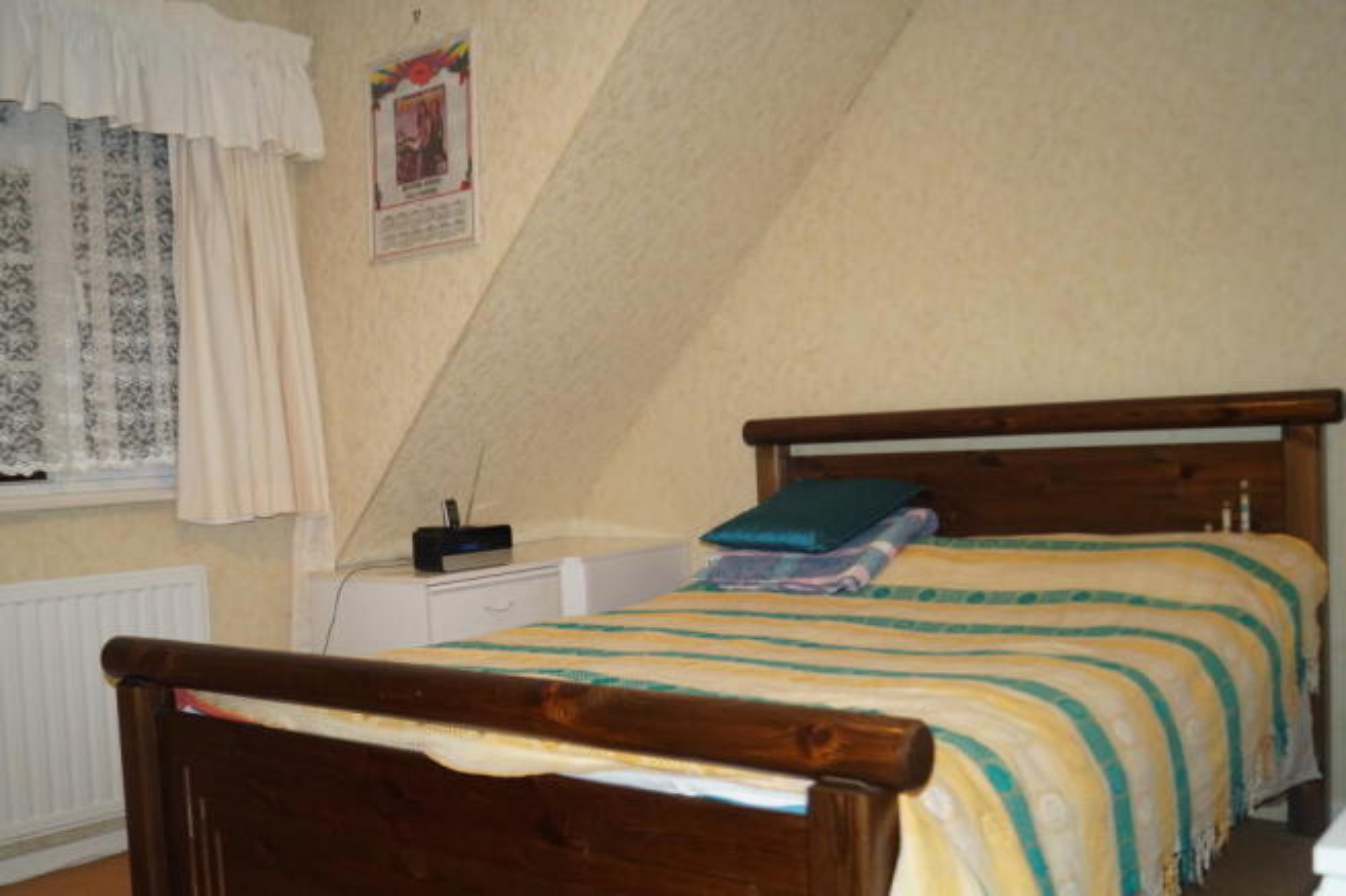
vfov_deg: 39.9
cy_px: 448
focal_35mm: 33
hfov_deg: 57.2
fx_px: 1233
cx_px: 673
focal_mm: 22
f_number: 4
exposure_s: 1/80
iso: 800
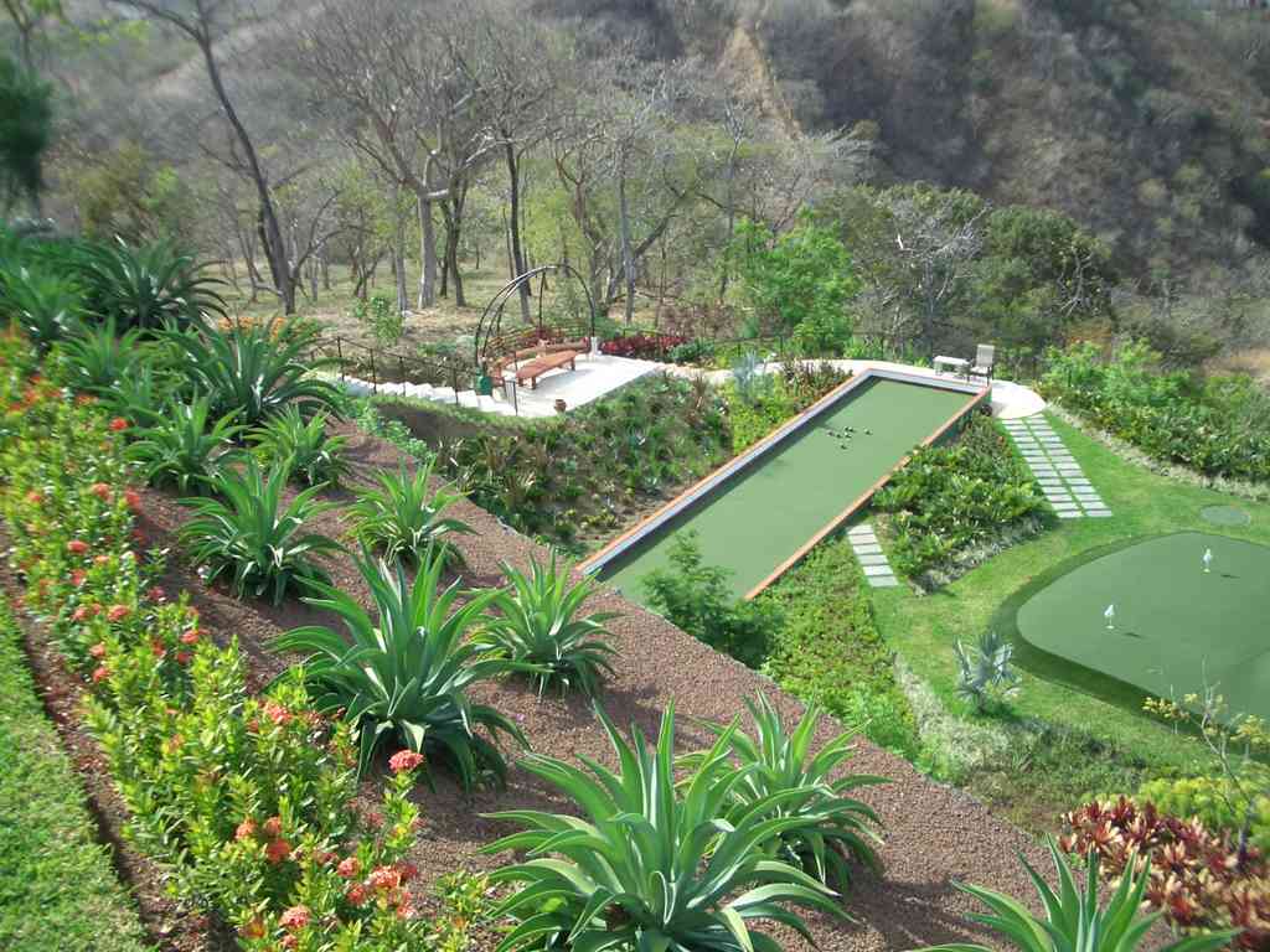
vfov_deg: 40.7
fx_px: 1284
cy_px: 476
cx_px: 635
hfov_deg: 52.6
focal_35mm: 35
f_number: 2.6
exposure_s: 1/400
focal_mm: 5.8
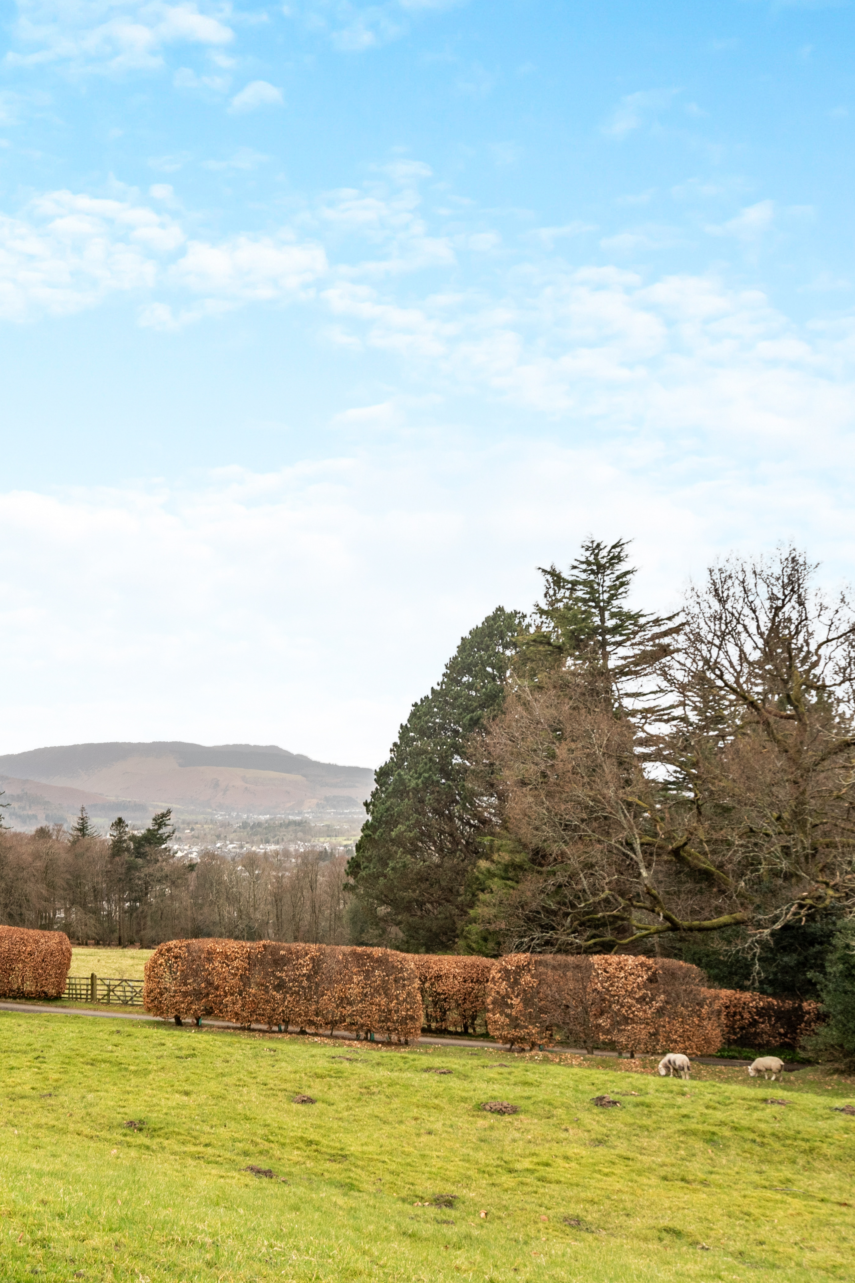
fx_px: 1069
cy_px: 690
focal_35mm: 30
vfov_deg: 61.9
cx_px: 107
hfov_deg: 40.7
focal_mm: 16
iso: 100
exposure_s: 1/30
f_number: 8
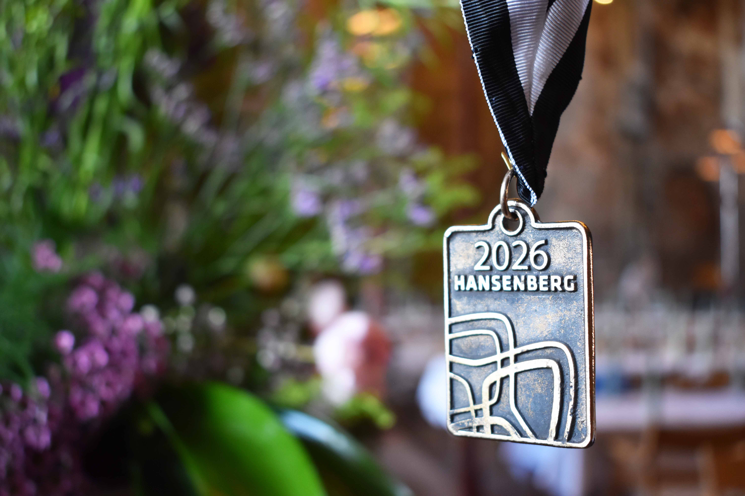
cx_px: 372
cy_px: 248
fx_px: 931
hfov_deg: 43.6
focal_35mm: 45
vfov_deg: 29.9
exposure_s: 1/60
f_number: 4.2
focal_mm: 30
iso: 900
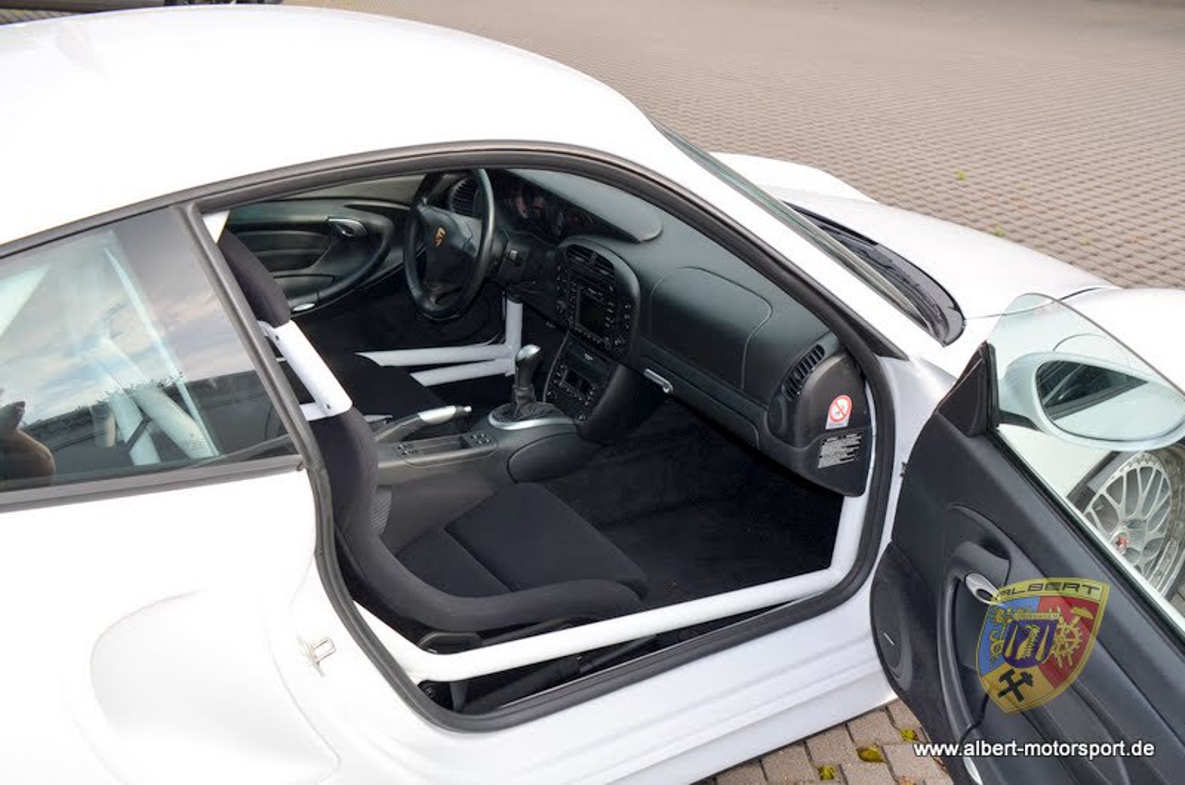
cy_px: 392
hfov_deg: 55.2
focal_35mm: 34
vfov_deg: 38.2
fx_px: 1133
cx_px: 592
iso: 100
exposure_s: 1/200
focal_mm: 23
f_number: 5.6
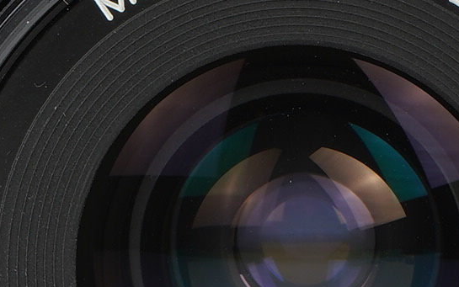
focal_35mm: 326
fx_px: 4079
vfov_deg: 4.0
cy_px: 108
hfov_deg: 6.4
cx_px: 240
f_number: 18
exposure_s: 1/160
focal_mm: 58
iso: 160
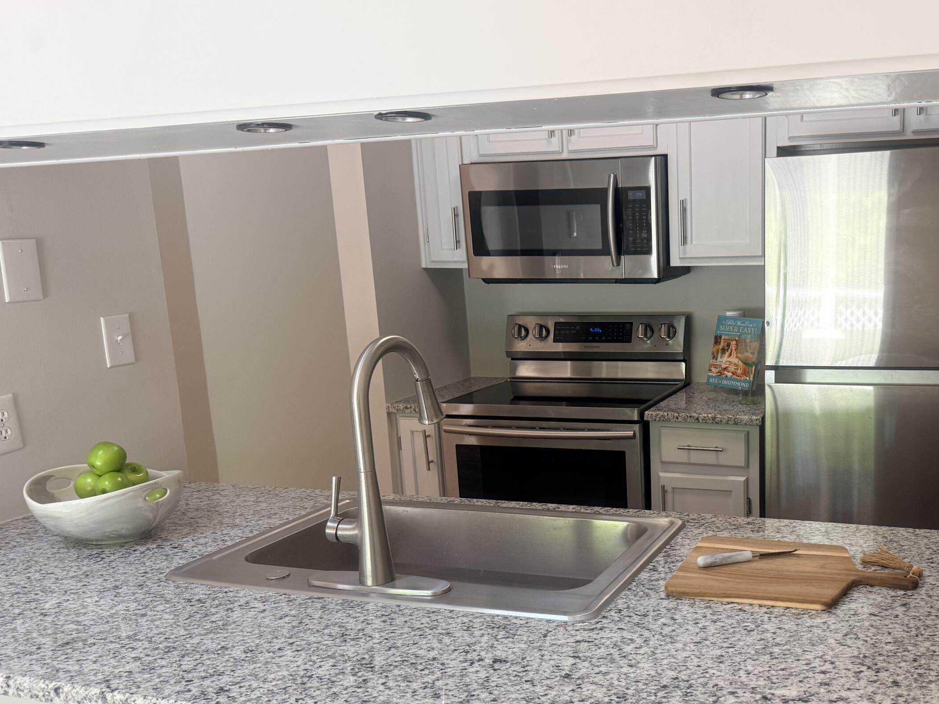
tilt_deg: -11.7
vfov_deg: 41.5
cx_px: 649
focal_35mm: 34
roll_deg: +1.1
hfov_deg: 52.6
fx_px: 922
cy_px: 439
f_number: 1.78
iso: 125
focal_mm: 6.76
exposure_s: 1/120
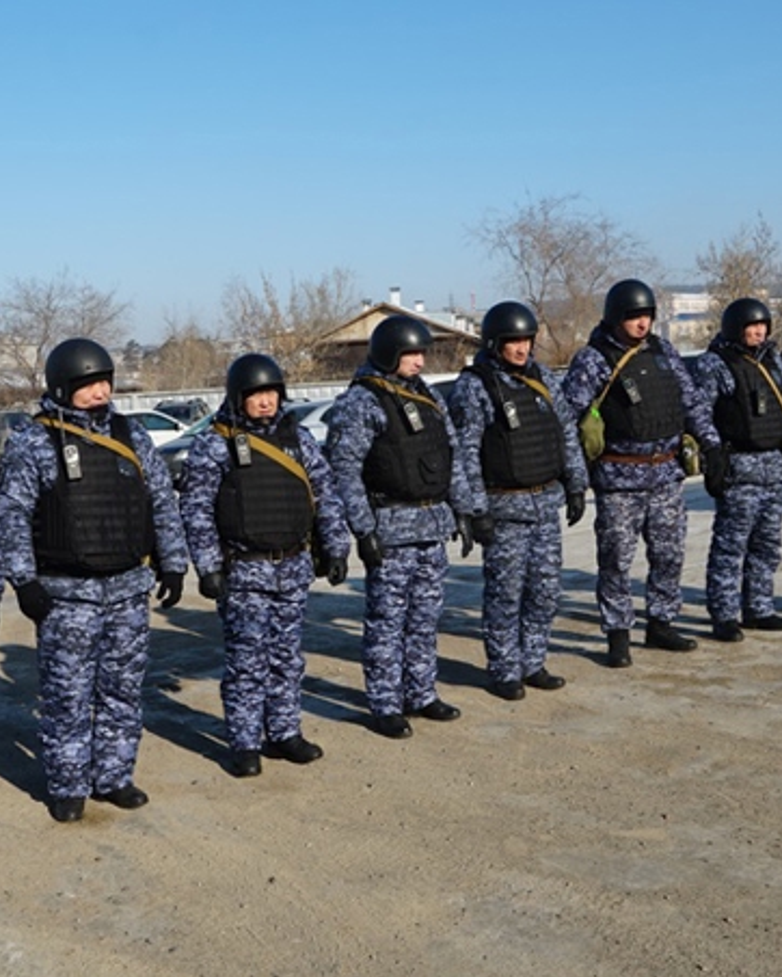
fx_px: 1214
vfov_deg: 43.8
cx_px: 309
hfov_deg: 35.6
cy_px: 519
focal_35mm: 42
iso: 100
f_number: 10
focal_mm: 18
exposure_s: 1/160
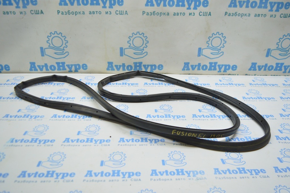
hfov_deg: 62.0
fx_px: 241
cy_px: 96
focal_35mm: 30
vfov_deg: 43.5
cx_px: 145
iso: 400
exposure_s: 1/60
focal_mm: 20
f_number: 3.8
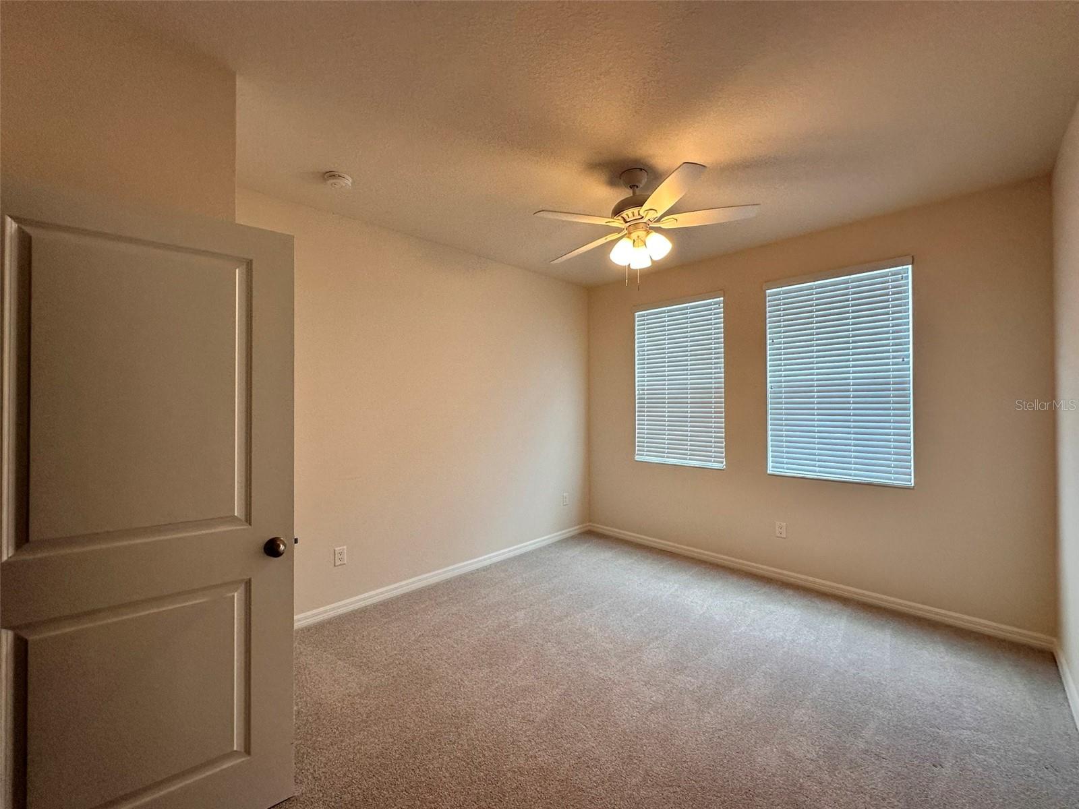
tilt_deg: +0.9
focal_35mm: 14
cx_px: 540
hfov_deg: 102.1
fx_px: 436
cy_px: 404
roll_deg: +1.0
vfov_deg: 85.7
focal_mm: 2.22
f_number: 2.2
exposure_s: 1/120
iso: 160
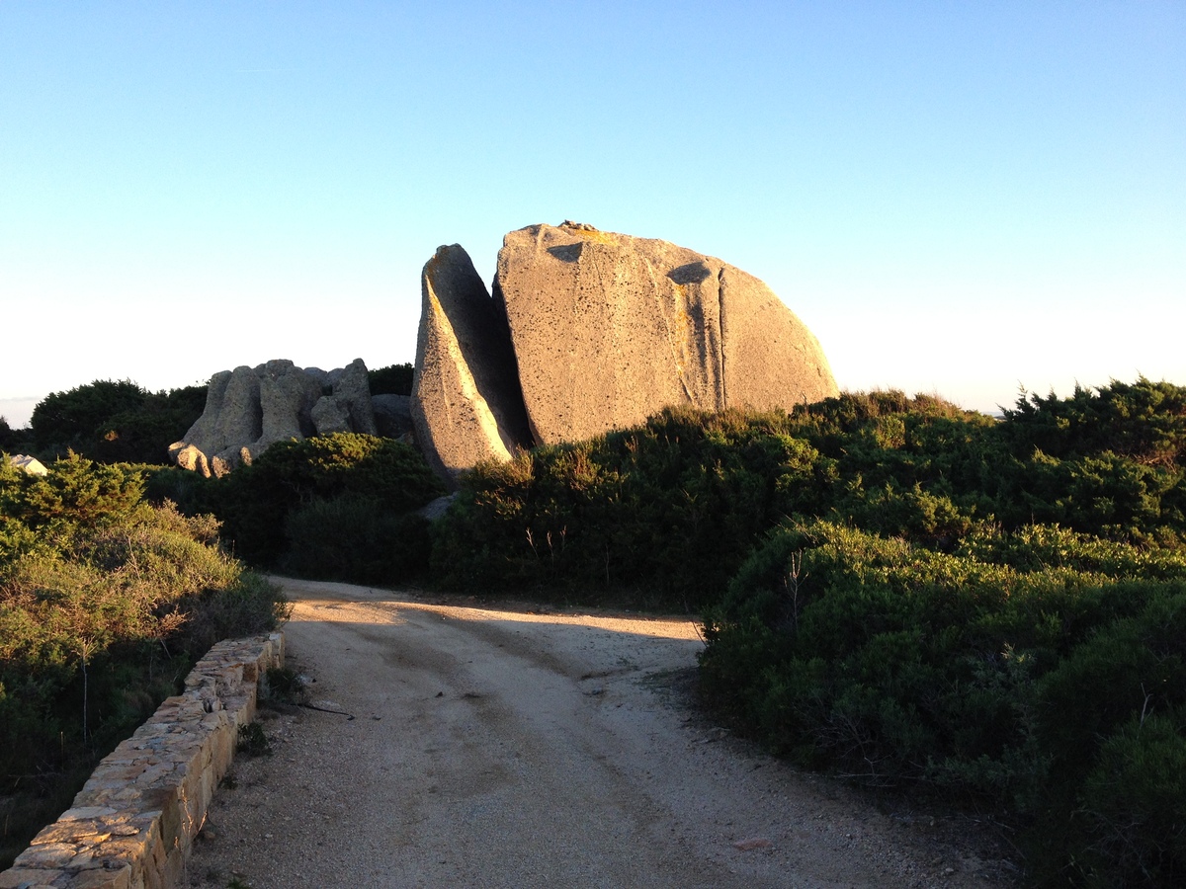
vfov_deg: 40.7
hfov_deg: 52.6
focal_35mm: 35
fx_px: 1199
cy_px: 444
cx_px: 593
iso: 64
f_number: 2.4
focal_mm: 4.28
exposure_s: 1/345
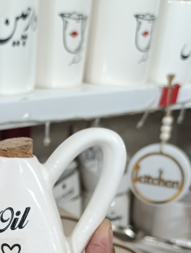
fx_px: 470
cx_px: -8
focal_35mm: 64
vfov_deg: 28.4
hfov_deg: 22.0
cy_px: 252
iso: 500
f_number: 1.6
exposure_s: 1/100
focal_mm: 6.14
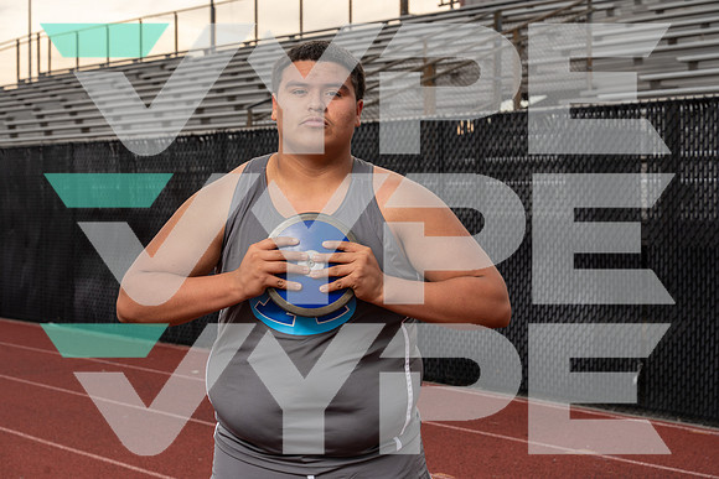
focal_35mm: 70
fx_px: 1398
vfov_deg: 19.5
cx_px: 360
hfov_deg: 28.8
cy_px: 240
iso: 100
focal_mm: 70
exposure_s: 1/200
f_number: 8
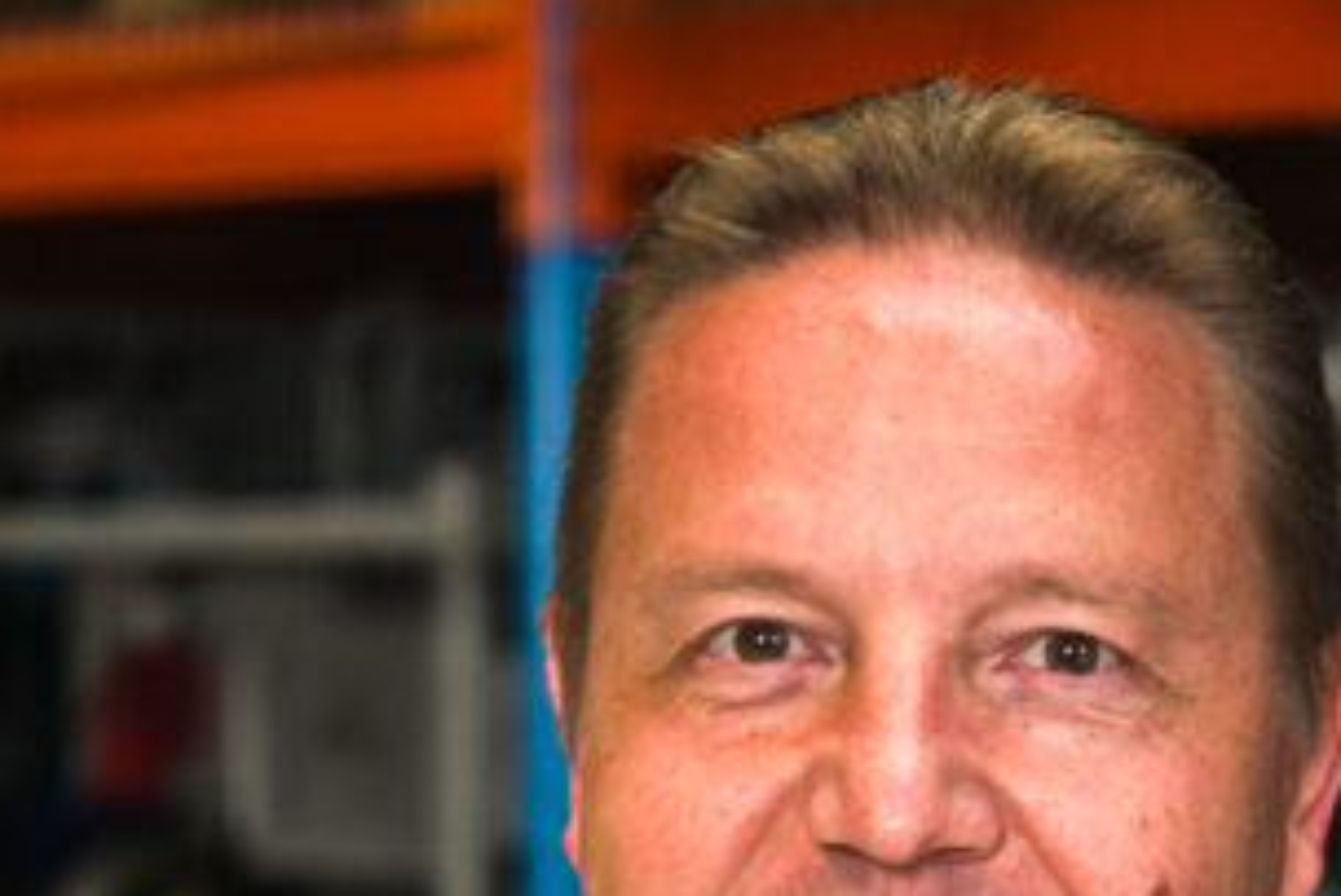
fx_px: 4137
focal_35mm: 111
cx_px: 1023
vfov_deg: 11.8
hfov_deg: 18.3
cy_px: 1322
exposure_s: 1/80
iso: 250
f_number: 2.8
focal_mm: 22
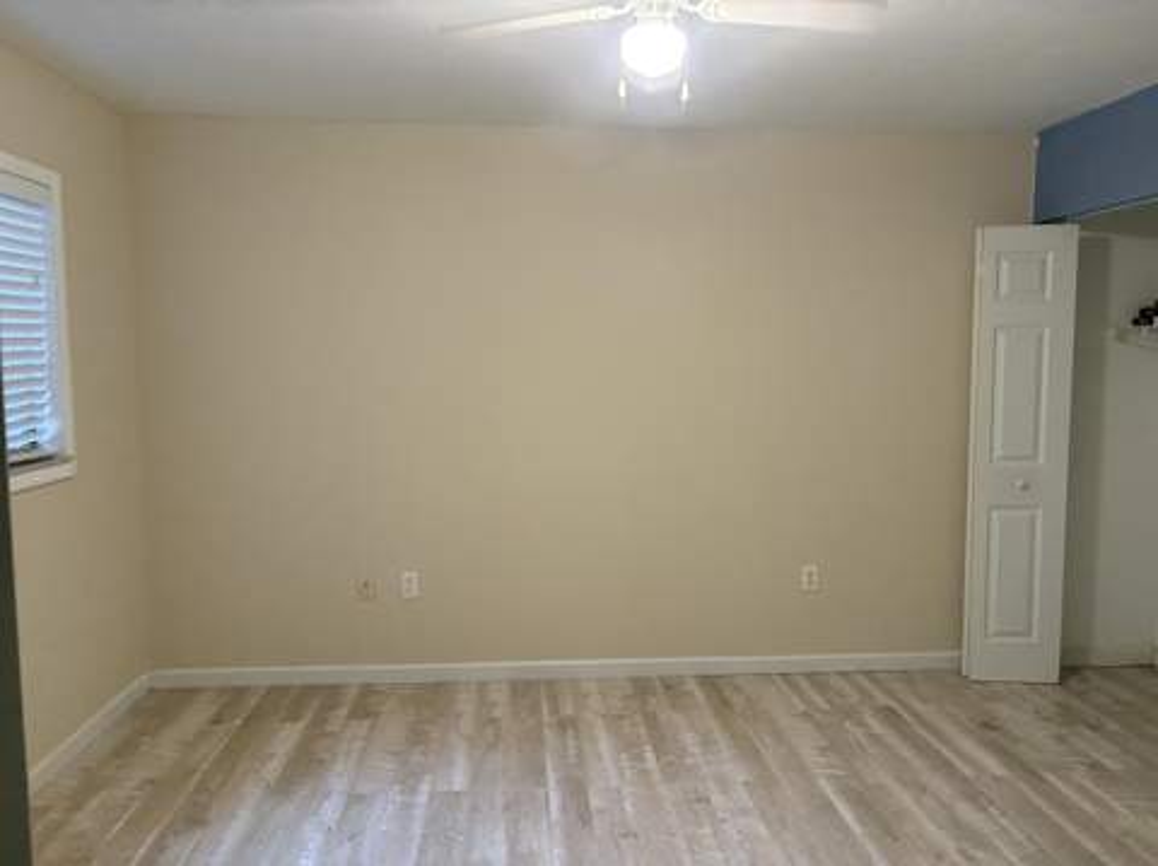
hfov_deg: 67.4
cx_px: 579
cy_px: 433
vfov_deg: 53.0
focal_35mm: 26
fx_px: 869
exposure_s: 1/60
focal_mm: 5.96
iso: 500
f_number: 1.6
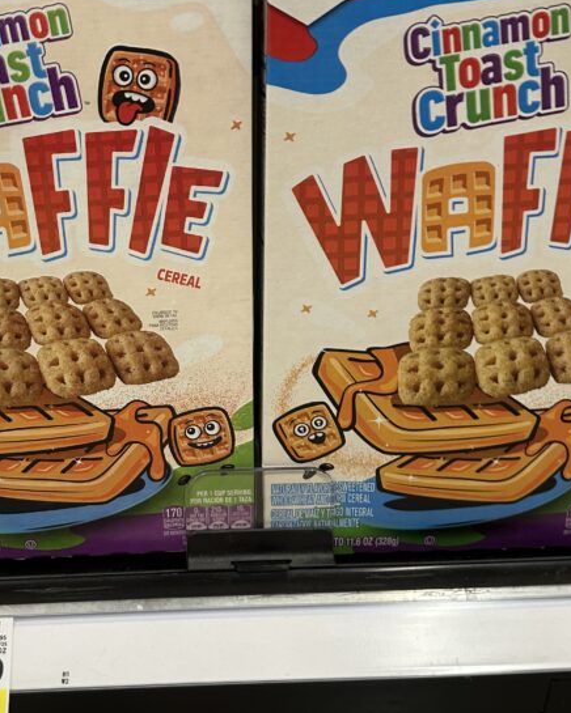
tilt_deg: -24.4
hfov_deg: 33.7
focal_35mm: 44
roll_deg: +0.1
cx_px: 166
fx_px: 929
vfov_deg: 42.0
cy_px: 362
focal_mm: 6.86
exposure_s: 1/61
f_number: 1.78
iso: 125
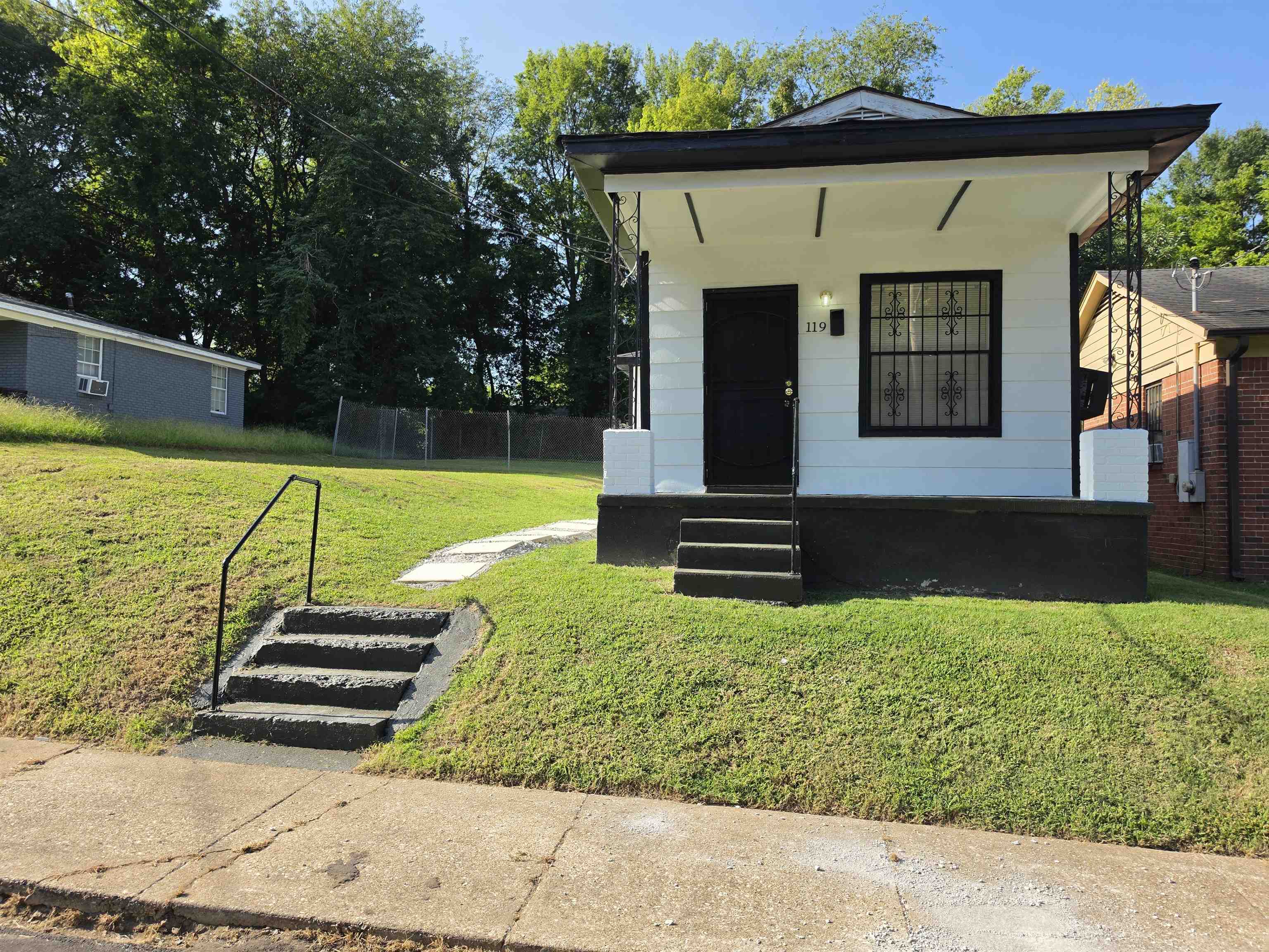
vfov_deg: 58.9
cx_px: 634
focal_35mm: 23
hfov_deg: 73.9
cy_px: 476
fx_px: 843
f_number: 1.4
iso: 64
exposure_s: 1/2790
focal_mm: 6.5
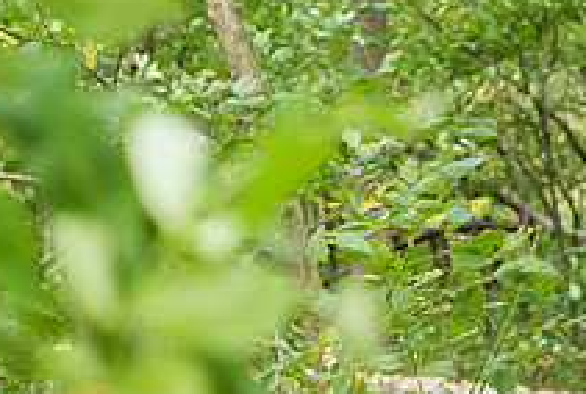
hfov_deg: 7.3
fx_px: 4571
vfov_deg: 4.9
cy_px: 164
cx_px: 659
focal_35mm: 280
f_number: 4.5
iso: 500
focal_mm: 85
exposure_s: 1/200
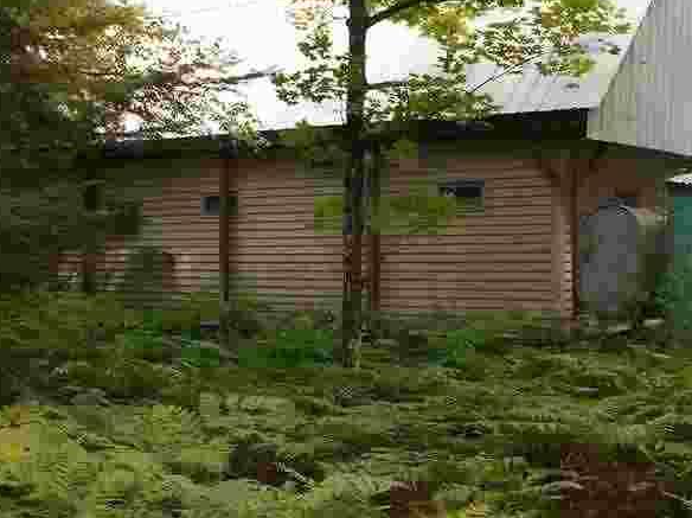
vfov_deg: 25.6
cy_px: 234
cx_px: 447
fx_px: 1139
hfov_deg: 33.6
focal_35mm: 57
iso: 80
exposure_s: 1/200
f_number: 3.2
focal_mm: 4.6
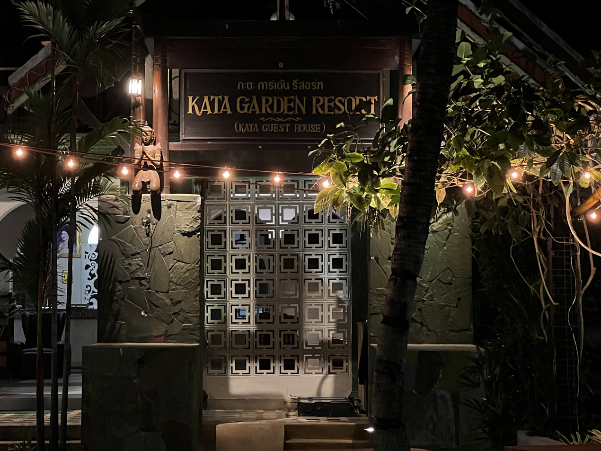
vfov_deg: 15.2
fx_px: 1684
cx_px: 236
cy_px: 170
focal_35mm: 97
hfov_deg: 20.2
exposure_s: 1/25
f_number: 2.8
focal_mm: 9
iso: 1600
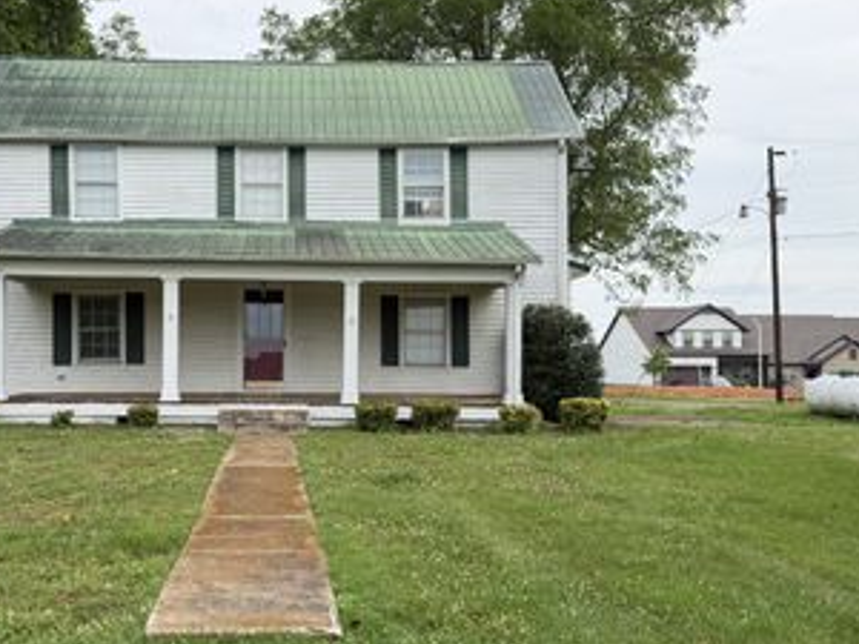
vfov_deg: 35.9
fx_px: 993
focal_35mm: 40
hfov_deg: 46.3
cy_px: 362
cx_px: 312
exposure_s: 1/2907
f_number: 1.78
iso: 100
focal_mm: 6.76
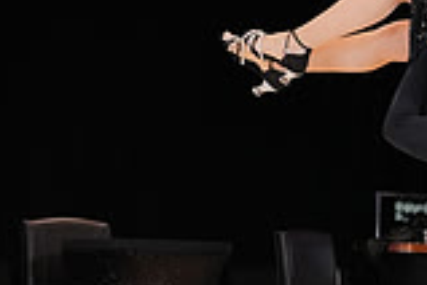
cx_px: 722
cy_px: 195
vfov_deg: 5.4
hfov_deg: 7.8
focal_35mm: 256
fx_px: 3036
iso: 2000
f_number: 3.2
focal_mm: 70
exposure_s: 1/500
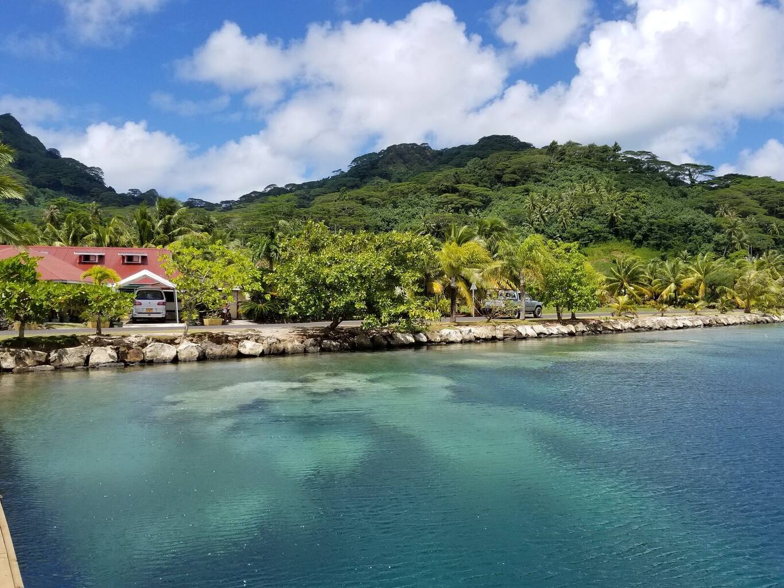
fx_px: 589
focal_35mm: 26
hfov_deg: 67.3
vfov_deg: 53.1
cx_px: 392
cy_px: 294
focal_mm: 4.25
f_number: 1.7
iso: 50
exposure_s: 1/2899
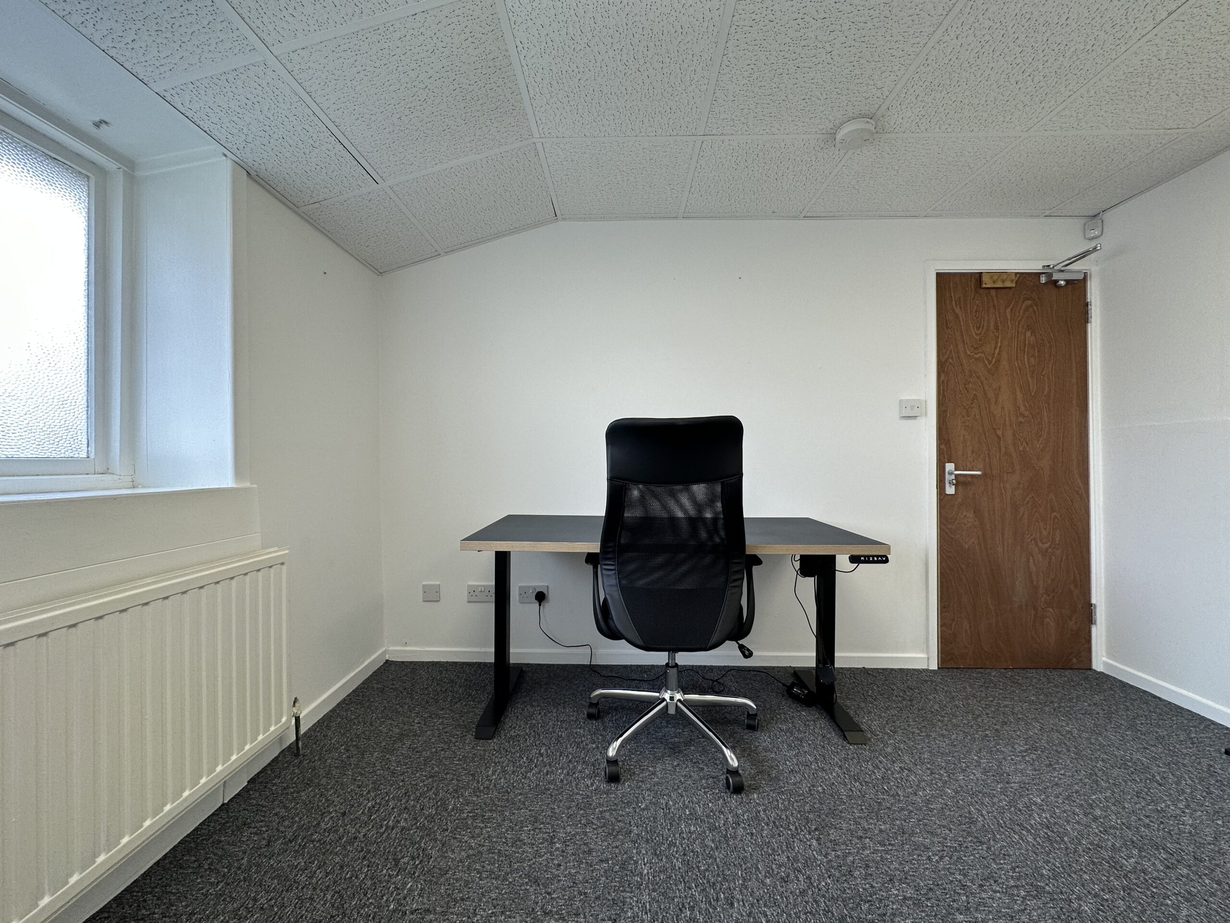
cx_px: 615
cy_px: 462
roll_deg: +0.1
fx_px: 497
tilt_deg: -0.8
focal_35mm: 14
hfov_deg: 102.1
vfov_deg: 85.7
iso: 64
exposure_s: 1/100
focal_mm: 2.22
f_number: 2.2
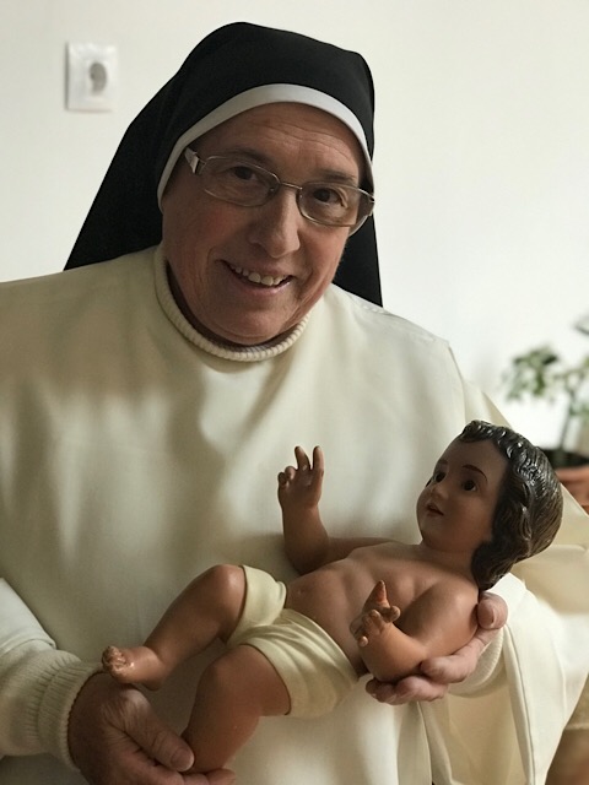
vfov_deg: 33.8
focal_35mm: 57
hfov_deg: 25.7
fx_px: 1293
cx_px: 294
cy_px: 392
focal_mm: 6.6
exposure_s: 1/50
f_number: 2.8
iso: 250
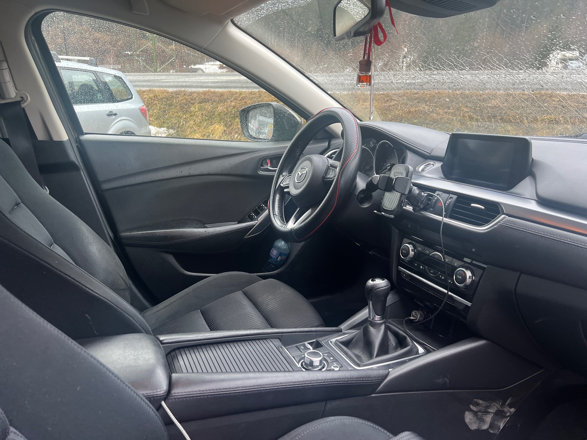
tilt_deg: -18.4
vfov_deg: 53.1
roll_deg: -0.4
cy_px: 220
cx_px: 294
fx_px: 441
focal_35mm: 26
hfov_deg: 67.3
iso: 125
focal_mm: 5.7
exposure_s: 1/111
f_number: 1.5
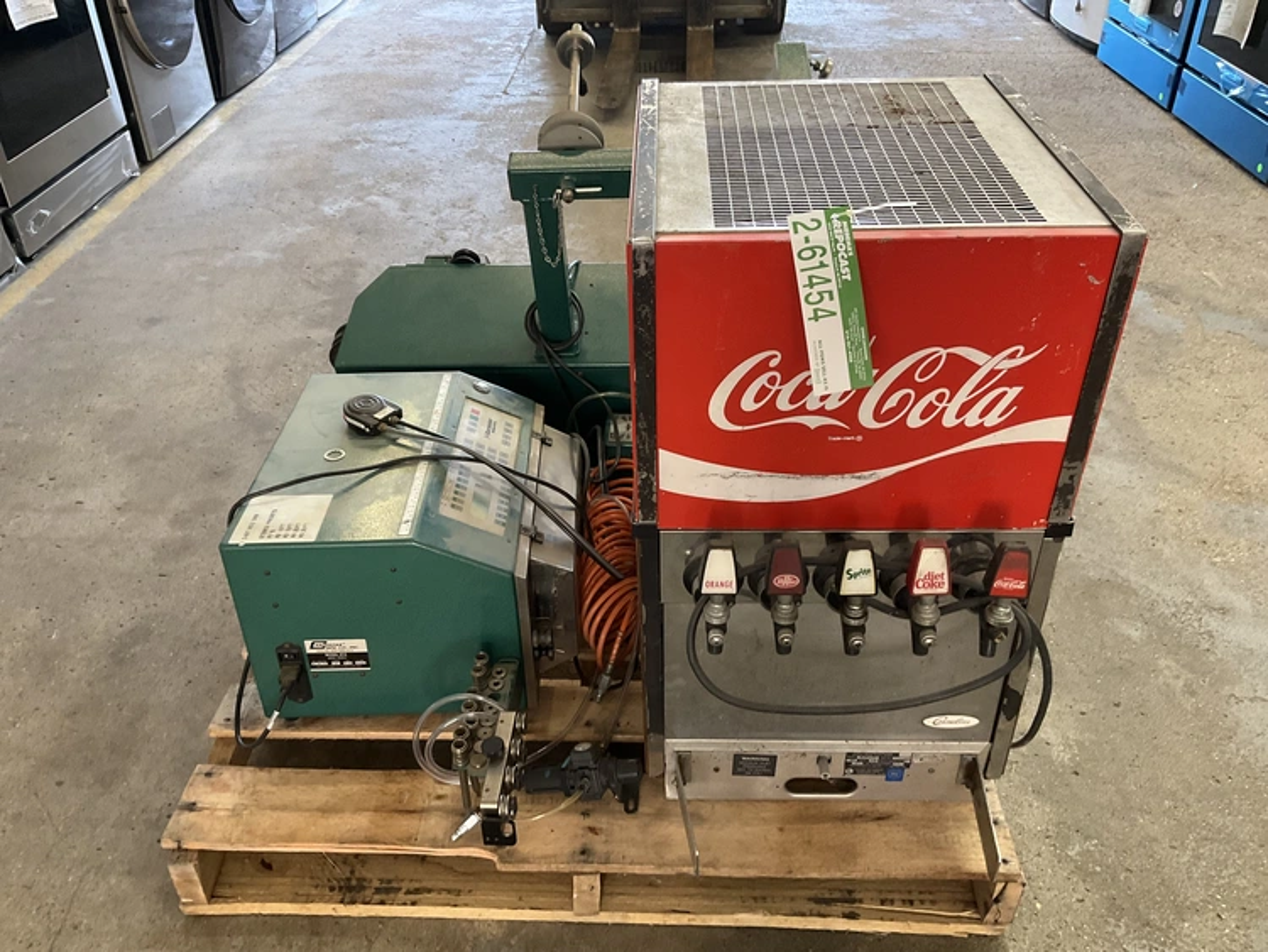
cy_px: 476
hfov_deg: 61.6
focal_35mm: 29
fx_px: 1063
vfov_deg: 48.3
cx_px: 634
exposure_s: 1/60
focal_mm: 3
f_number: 1.8
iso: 160
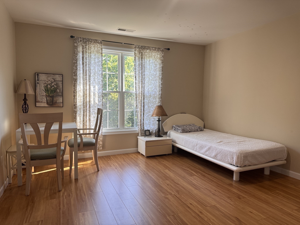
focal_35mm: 24
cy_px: 112
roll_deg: -0.2
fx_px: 208
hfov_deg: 71.6
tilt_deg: -3.9
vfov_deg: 56.8
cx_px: 150
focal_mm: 6.76
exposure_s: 1/120
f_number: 1.78
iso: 100
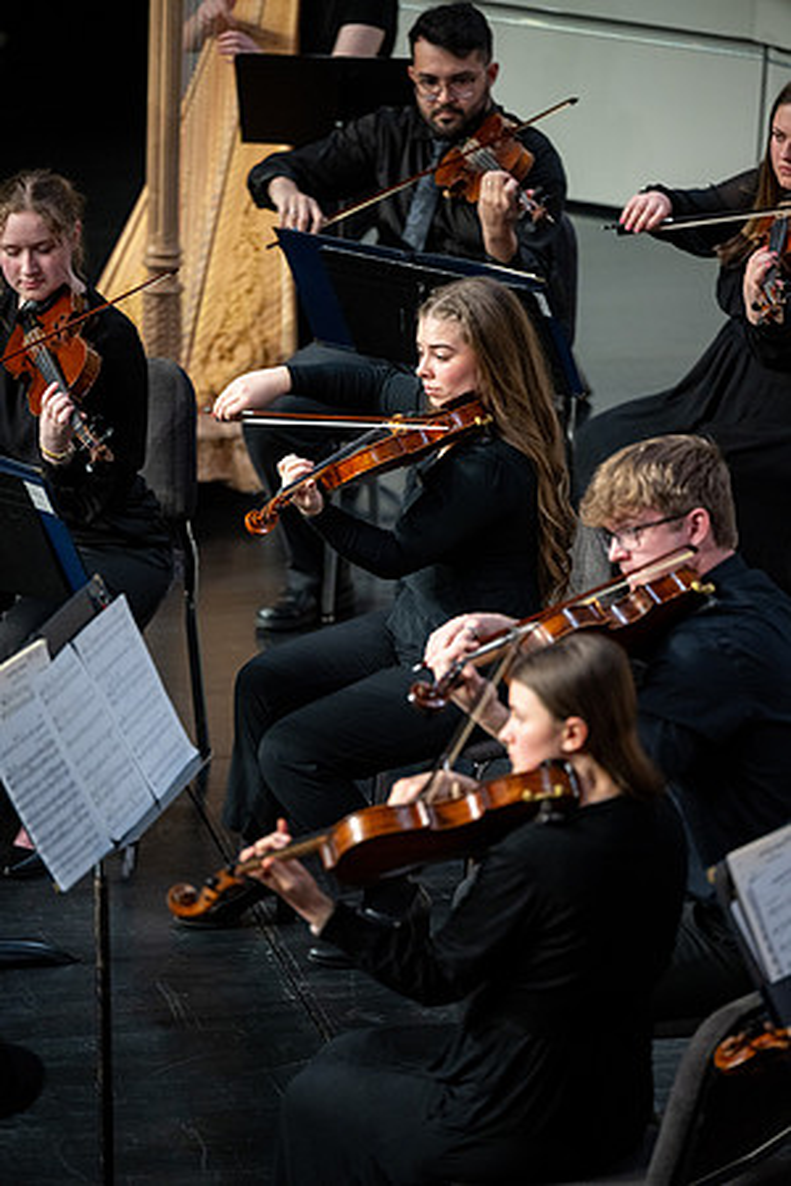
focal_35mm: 200
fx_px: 6591
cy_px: 593
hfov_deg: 6.9
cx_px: 396
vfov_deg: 10.3
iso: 1000
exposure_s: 1/400
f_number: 2.8
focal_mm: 200
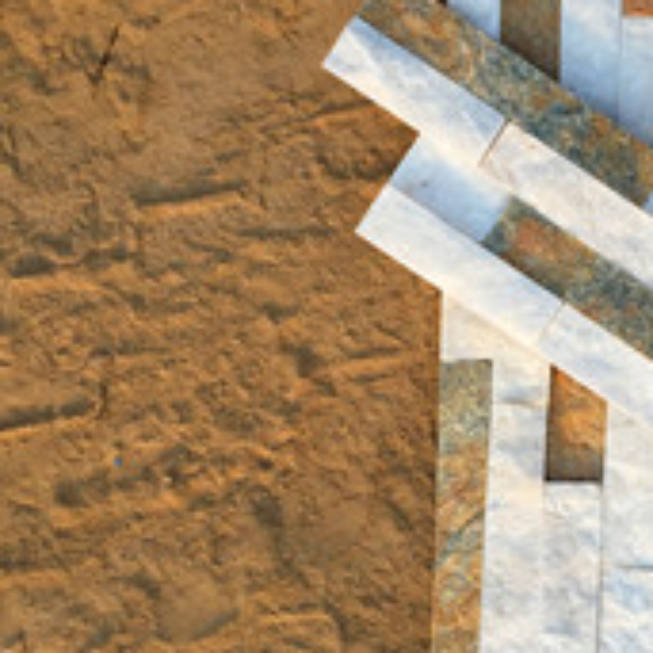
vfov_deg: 23.1
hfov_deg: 22.8
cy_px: 315
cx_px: 516
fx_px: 1601
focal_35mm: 75
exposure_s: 1/1276
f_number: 2.2
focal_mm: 4.15
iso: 32
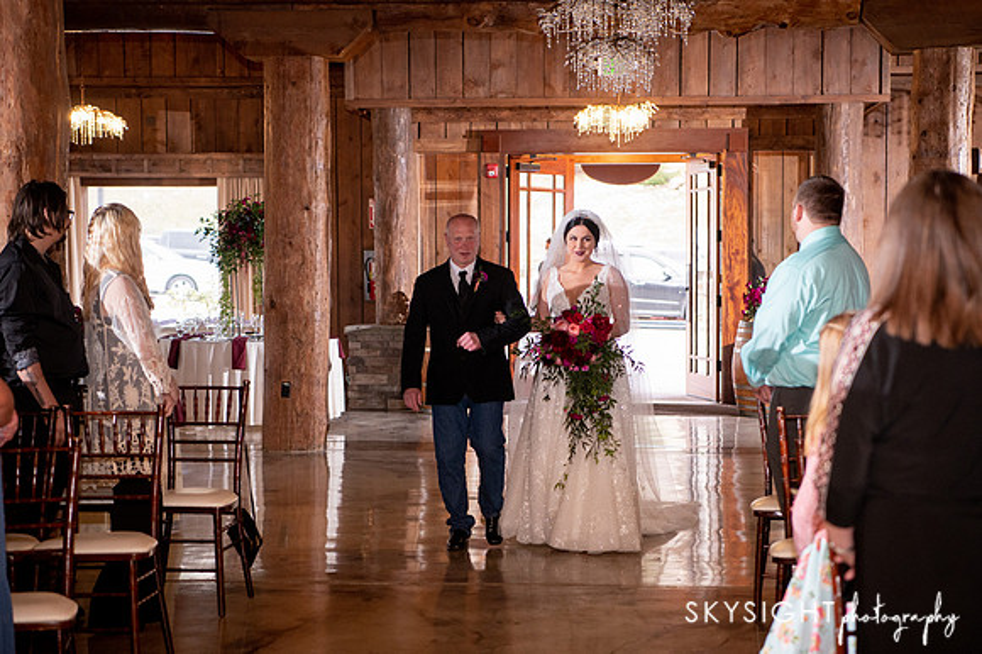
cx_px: 503
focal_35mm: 73
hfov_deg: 27.7
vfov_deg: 18.6
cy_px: 327
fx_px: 1993
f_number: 3.5
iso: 2500
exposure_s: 1/200
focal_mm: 70
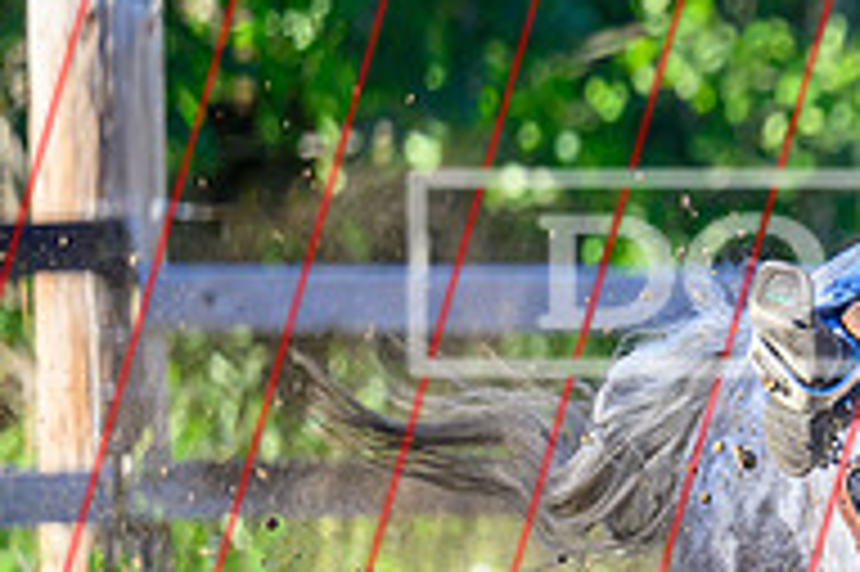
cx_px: 1509
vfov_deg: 2.0
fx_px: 16660
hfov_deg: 2.9
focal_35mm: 698
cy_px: 362
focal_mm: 165
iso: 900
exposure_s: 1/2500
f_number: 2.8
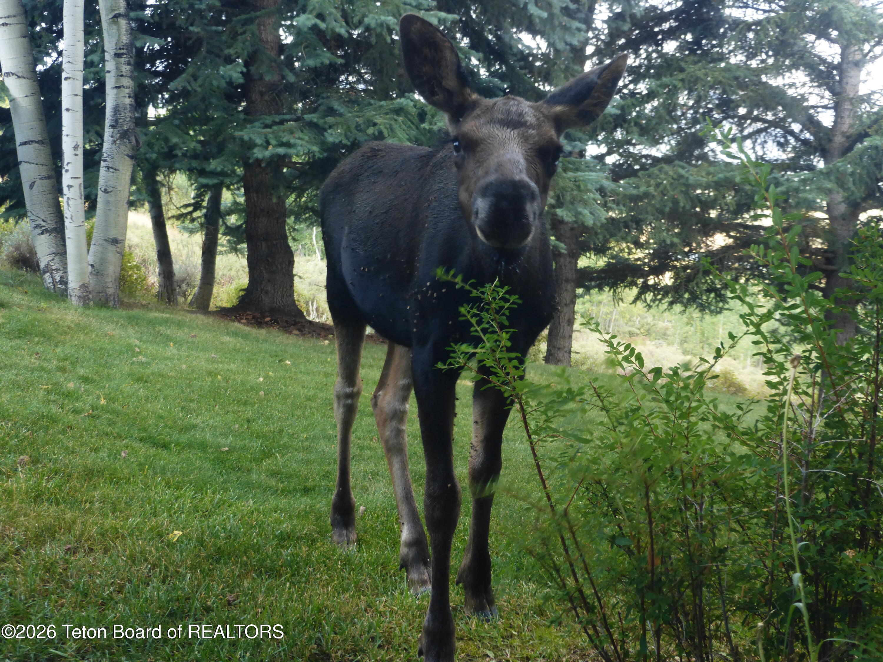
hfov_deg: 45.8
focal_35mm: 41
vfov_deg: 35.1
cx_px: 442
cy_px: 331
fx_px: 1046
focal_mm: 7.4
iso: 250
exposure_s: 1/60
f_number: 3.9
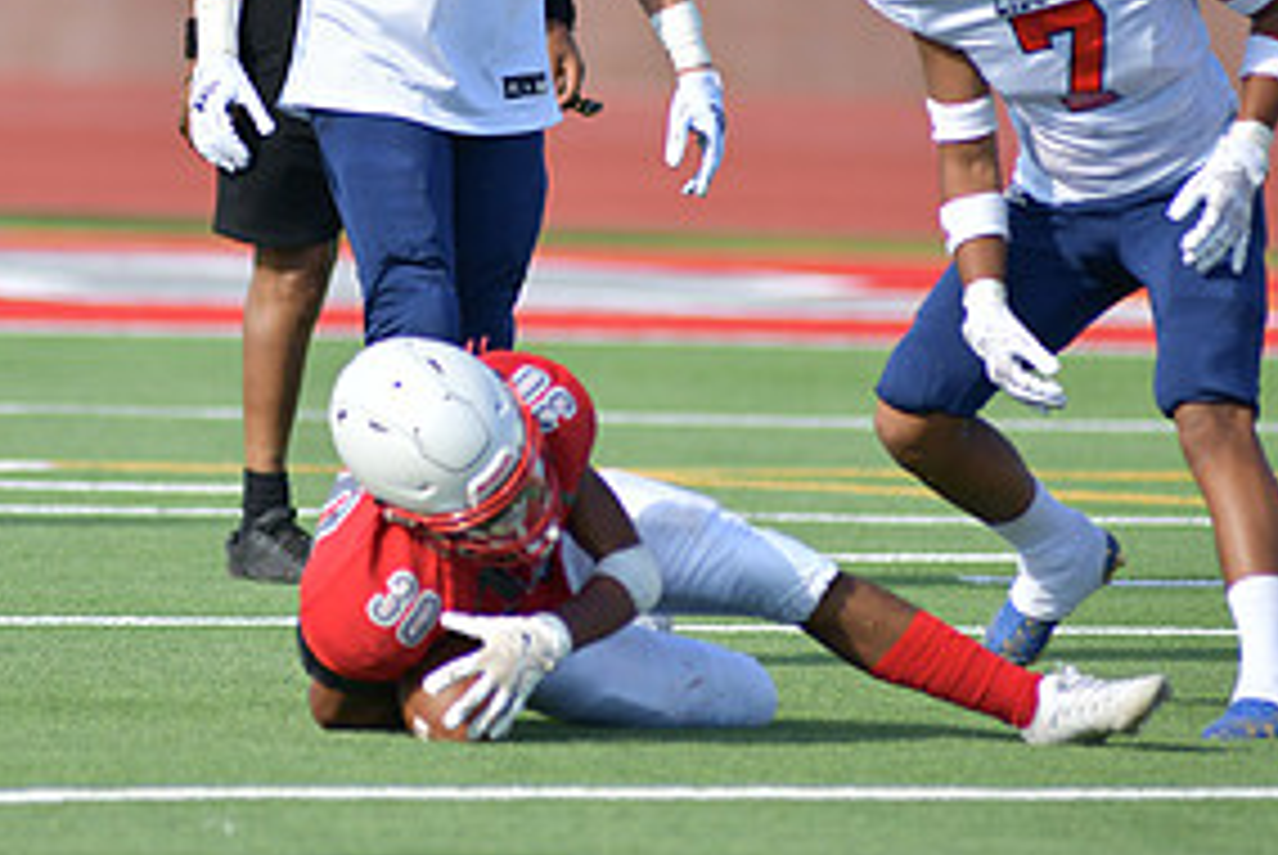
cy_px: 232
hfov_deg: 3.4
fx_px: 21748
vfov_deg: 2.3
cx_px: 324
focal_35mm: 612
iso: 180
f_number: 3.5
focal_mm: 300
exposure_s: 1/2000
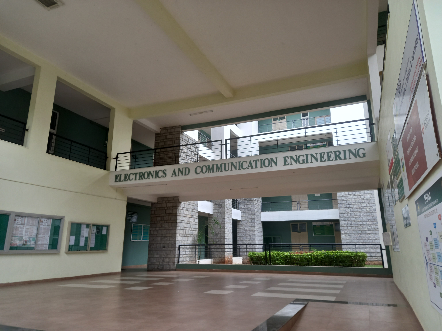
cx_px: 221
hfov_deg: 69.4
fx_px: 319
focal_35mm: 25
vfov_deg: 54.9
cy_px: 166
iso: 50
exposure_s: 1/50
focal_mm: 4.6
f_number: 2
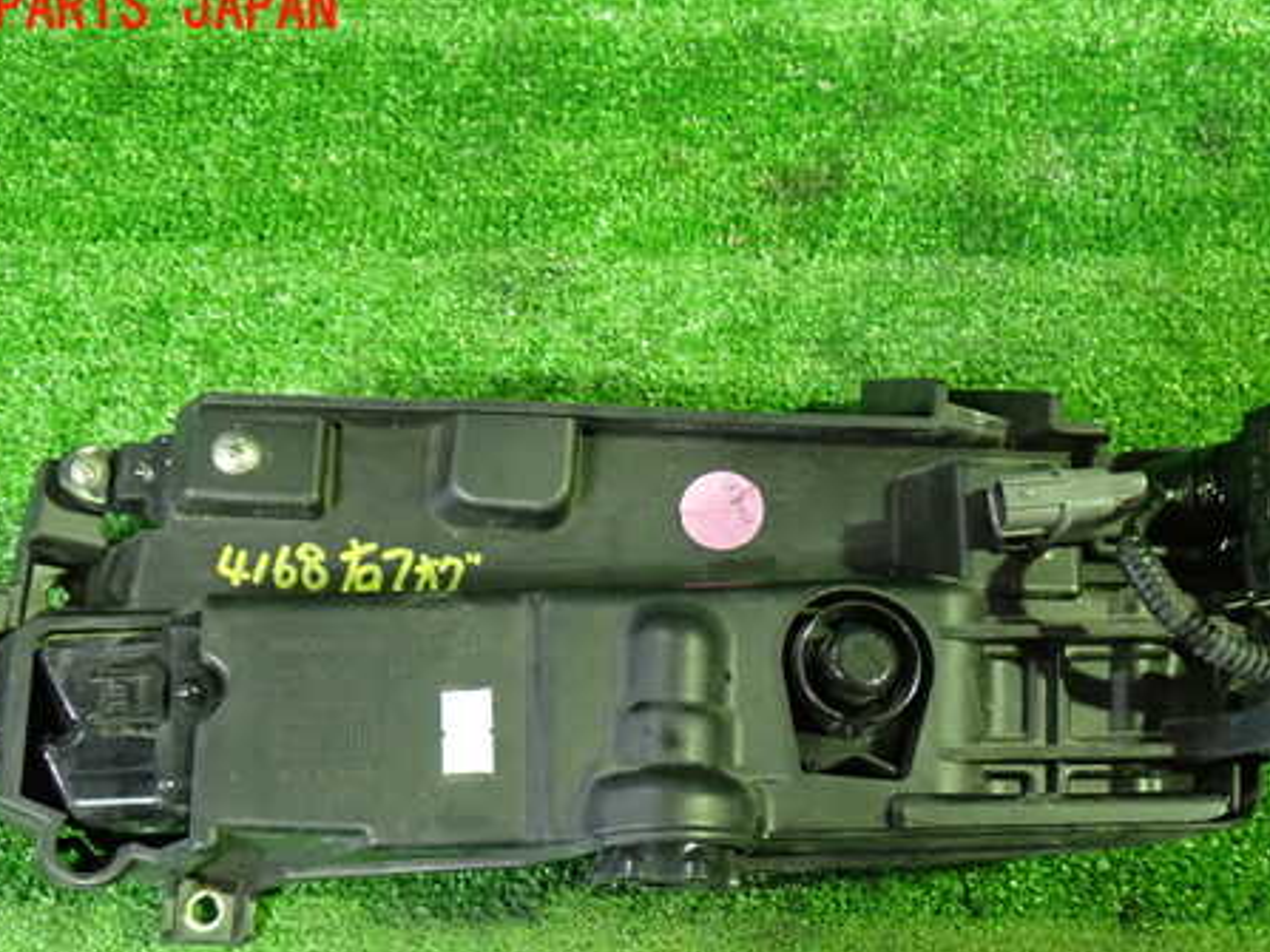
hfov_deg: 43.8
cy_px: 614
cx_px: 673
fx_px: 1577
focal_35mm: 43
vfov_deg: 33.4
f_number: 2.4
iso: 800
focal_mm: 5.79
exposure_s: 1/30
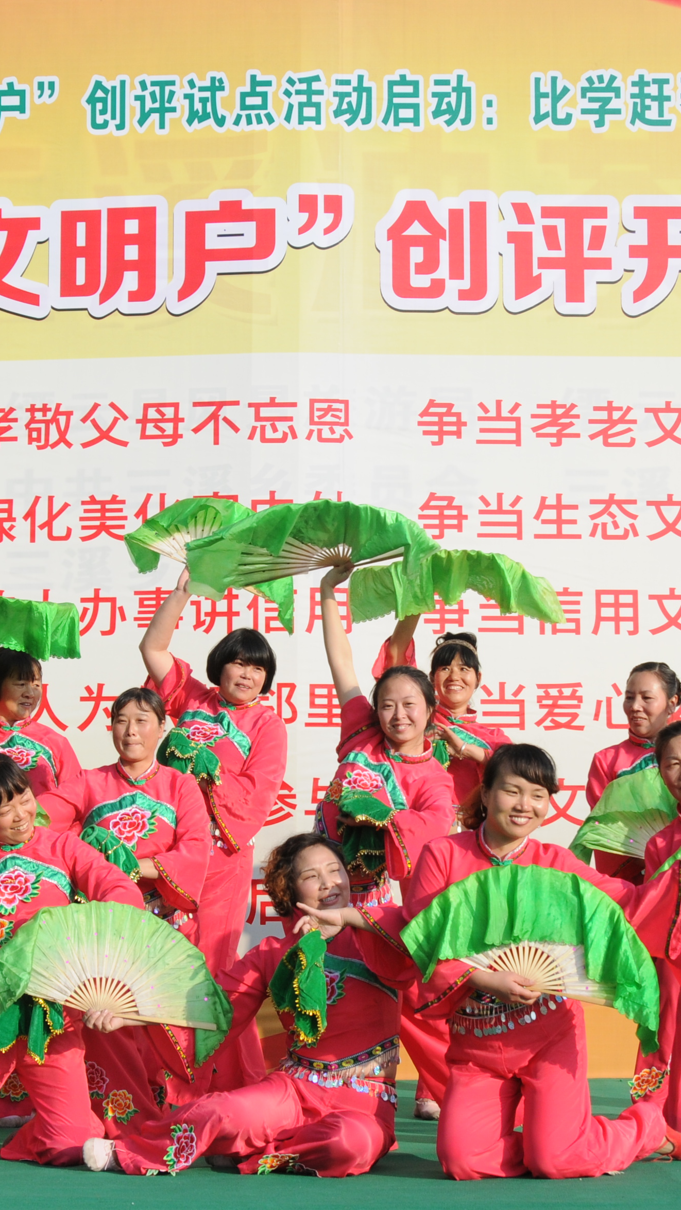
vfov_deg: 33.3
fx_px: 2022
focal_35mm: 63
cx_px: 402
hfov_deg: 19.1
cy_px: 668
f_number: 8
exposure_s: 1/400
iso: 200
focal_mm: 22
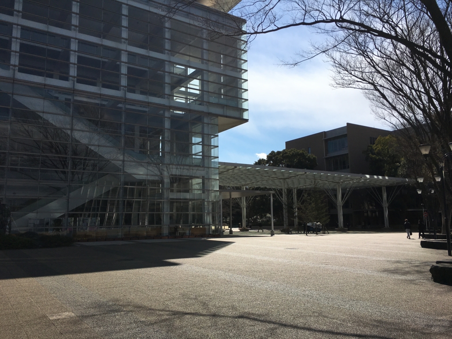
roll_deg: +0.9
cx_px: 226
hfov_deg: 61.7
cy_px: 170
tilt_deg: +9.7
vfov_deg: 48.2
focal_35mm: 29
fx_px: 379
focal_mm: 4.15
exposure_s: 1/4274
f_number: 2.2
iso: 25
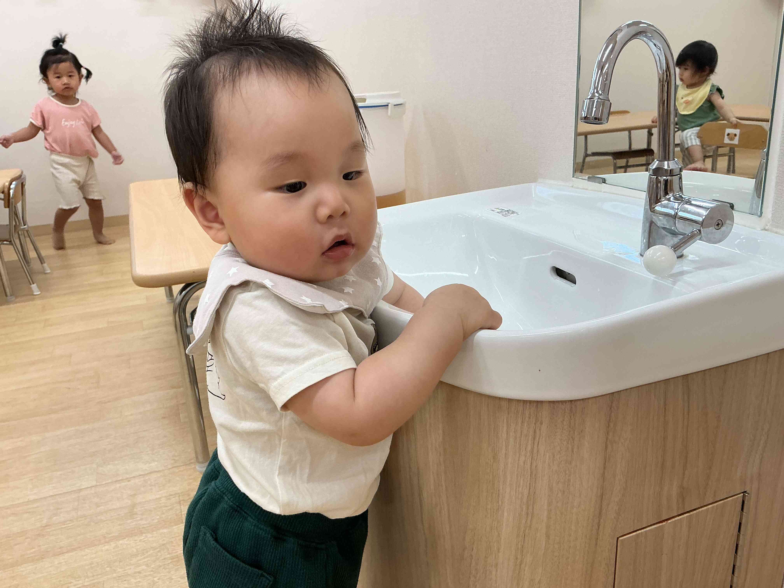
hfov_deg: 61.7
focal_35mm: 29
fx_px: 657
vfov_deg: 48.2
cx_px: 392
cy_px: 294
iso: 64
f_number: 1.8
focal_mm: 3
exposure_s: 1/120
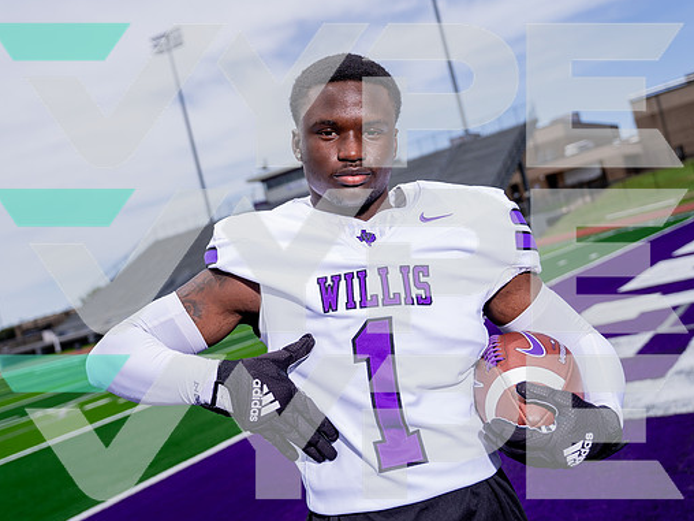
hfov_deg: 44.8
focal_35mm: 42
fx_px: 842
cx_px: 340
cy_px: 262
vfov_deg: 34.3
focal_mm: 38
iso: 100
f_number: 4
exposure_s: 1/1250
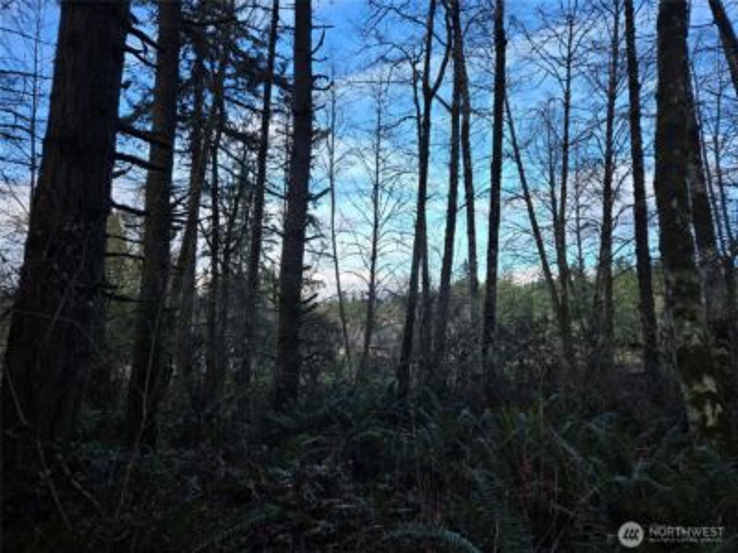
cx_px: 369
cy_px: 276
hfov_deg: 73.9
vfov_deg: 58.9
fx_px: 490
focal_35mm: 23
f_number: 1.8
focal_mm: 5.4
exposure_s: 1/560
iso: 25
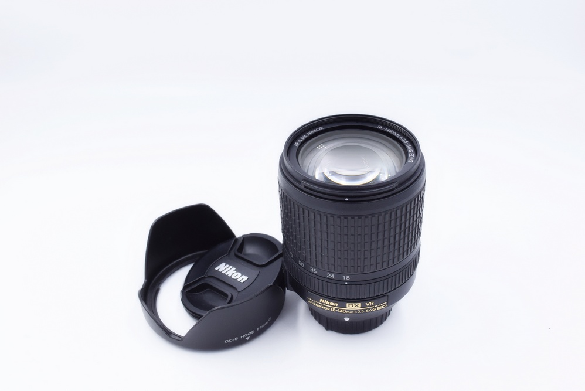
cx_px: 292
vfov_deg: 34.3
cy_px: 196
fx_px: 634
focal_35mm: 39
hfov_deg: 49.5
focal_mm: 26
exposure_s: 1/160
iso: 400
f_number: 8
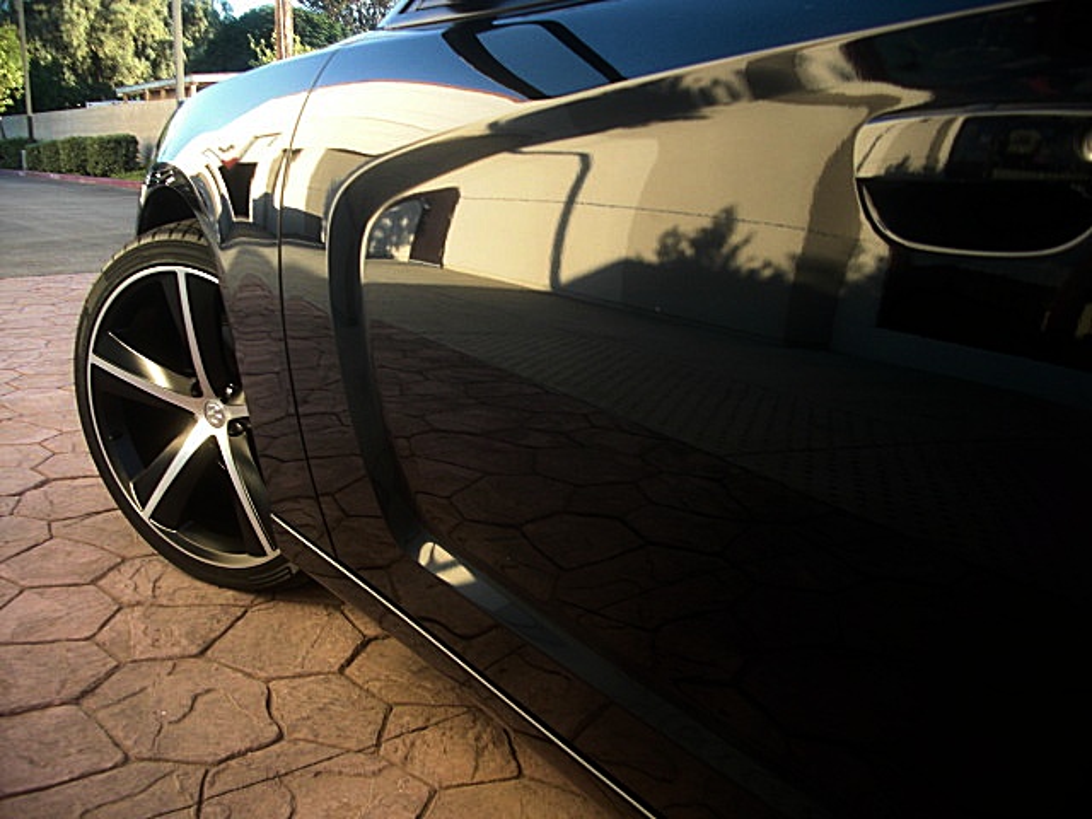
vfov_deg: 39.7
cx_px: 546
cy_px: 410
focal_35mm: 36
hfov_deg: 51.4
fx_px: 1136
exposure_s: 1/80
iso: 50
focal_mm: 6.3
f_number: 2.8
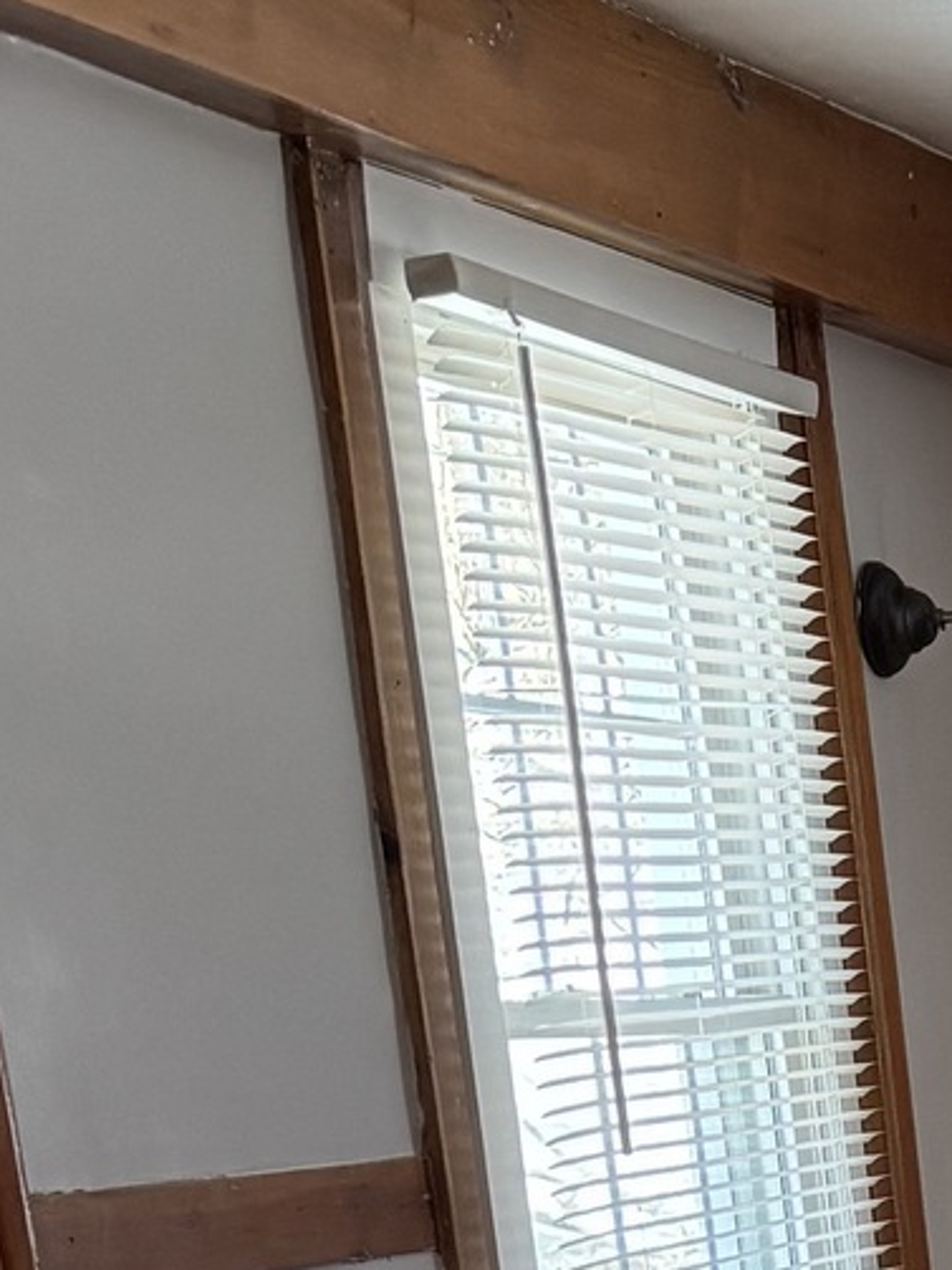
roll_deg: +2.2
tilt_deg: -20.4
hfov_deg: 11.9
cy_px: 2487
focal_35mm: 110
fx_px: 4035
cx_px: 1949
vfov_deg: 14.9
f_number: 1.78
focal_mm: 6.76
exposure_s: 1/121
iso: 200
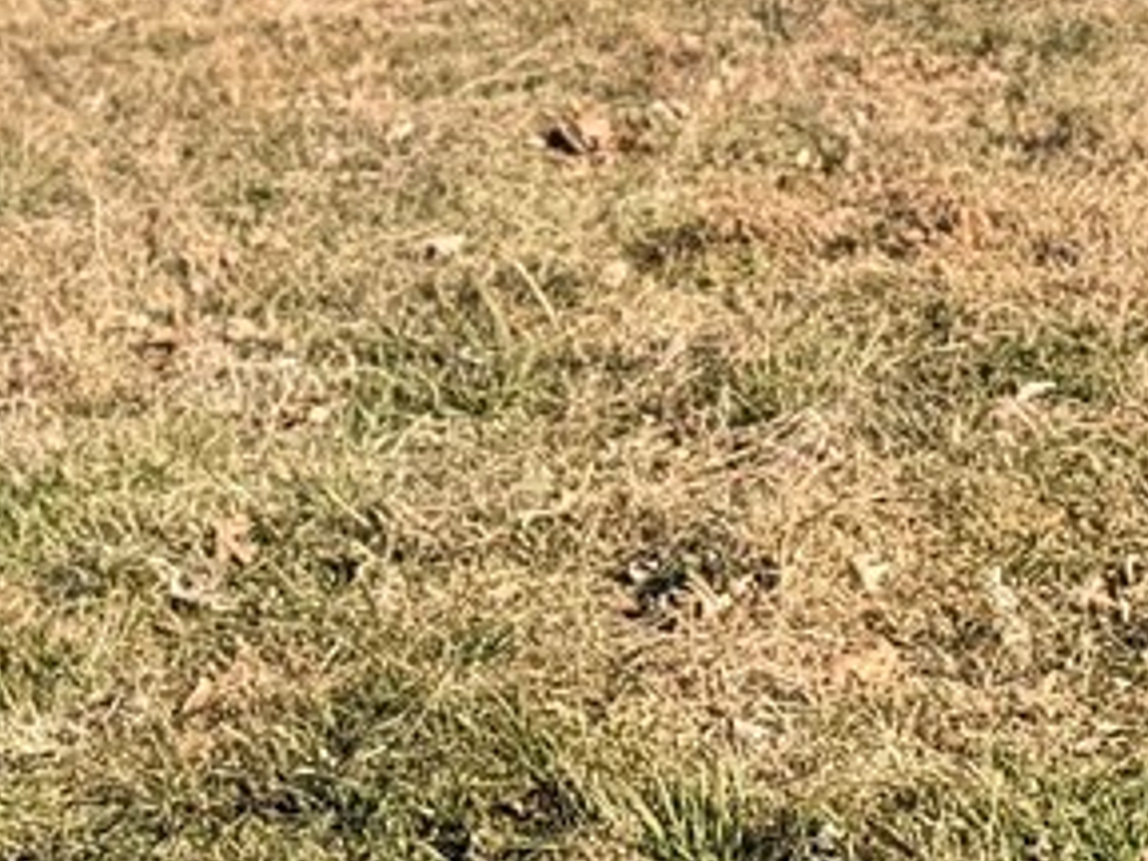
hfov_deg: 11.6
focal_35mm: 160
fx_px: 5306
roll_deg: +6.1
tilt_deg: -17.4
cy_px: 610
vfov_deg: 9.3
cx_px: 1957
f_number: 1.78
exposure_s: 1/3021
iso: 80
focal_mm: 6.76
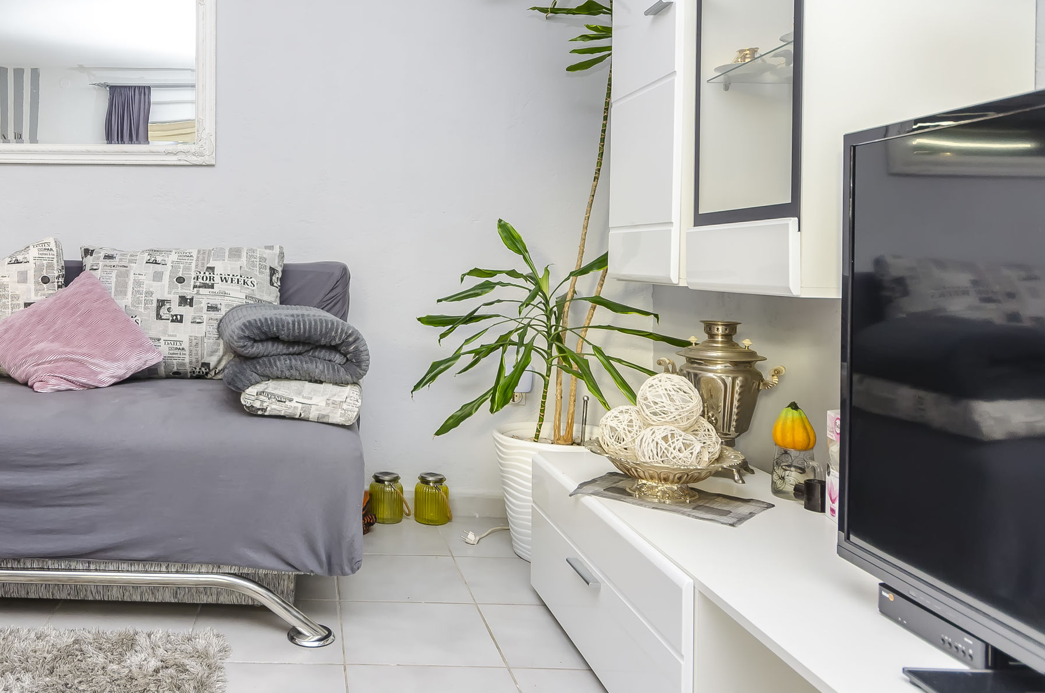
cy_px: 255
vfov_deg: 45.8
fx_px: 811
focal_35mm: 28
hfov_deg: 62.8
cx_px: 298
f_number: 6.3
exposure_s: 1/100
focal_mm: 12
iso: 250
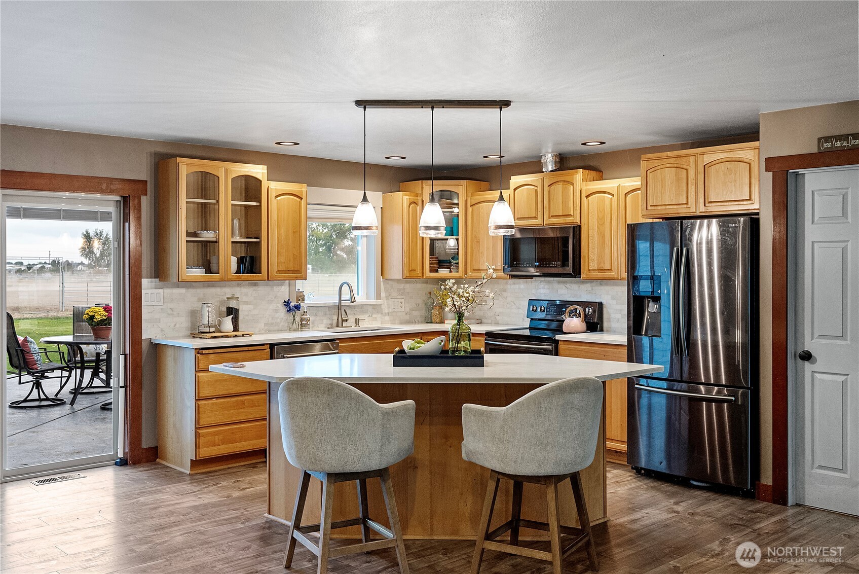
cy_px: 287
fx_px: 836
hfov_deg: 54.4
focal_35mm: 35
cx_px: 430
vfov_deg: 37.9
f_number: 6.3
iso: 1600
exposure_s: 1/30
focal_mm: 35
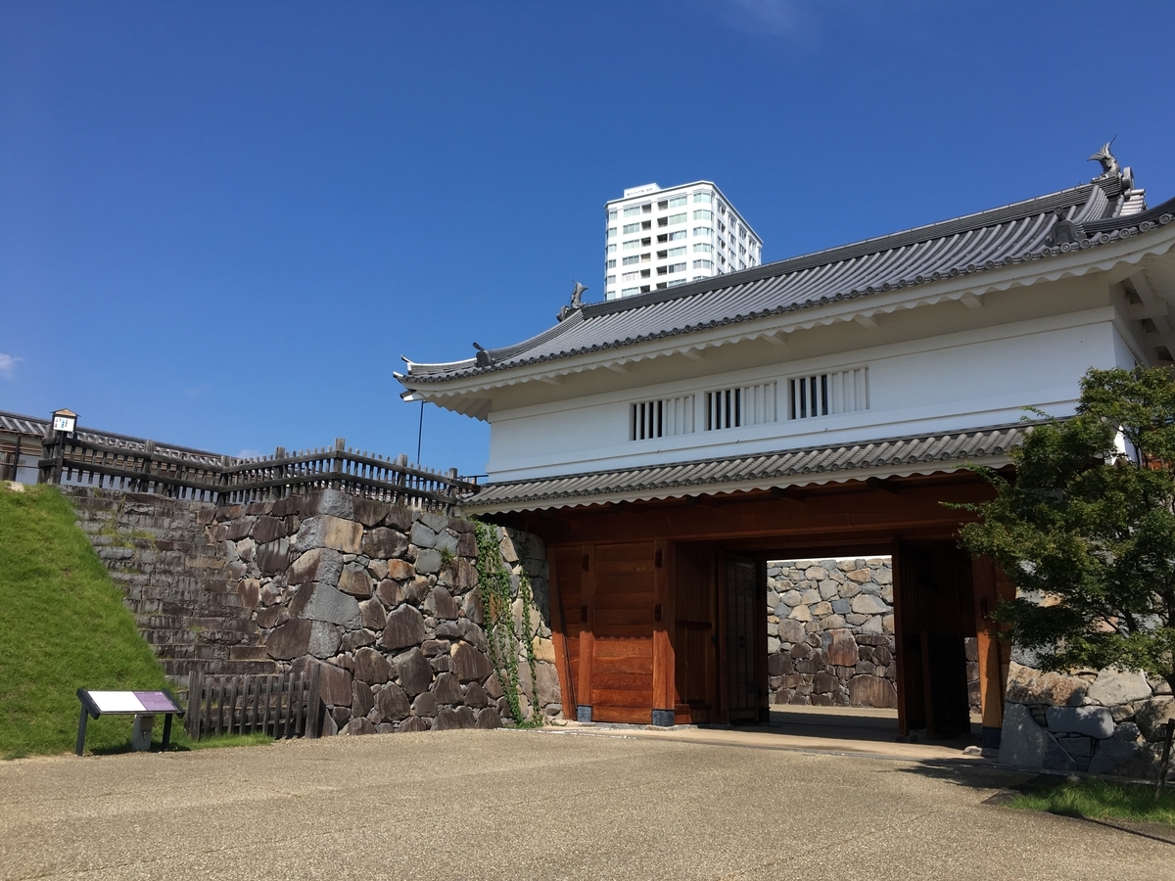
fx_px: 984
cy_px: 440
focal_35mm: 29
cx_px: 588
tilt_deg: +12.8
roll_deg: -0.9
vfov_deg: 48.2
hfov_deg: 61.7
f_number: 2.2
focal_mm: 4.15
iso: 25
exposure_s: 1/1202
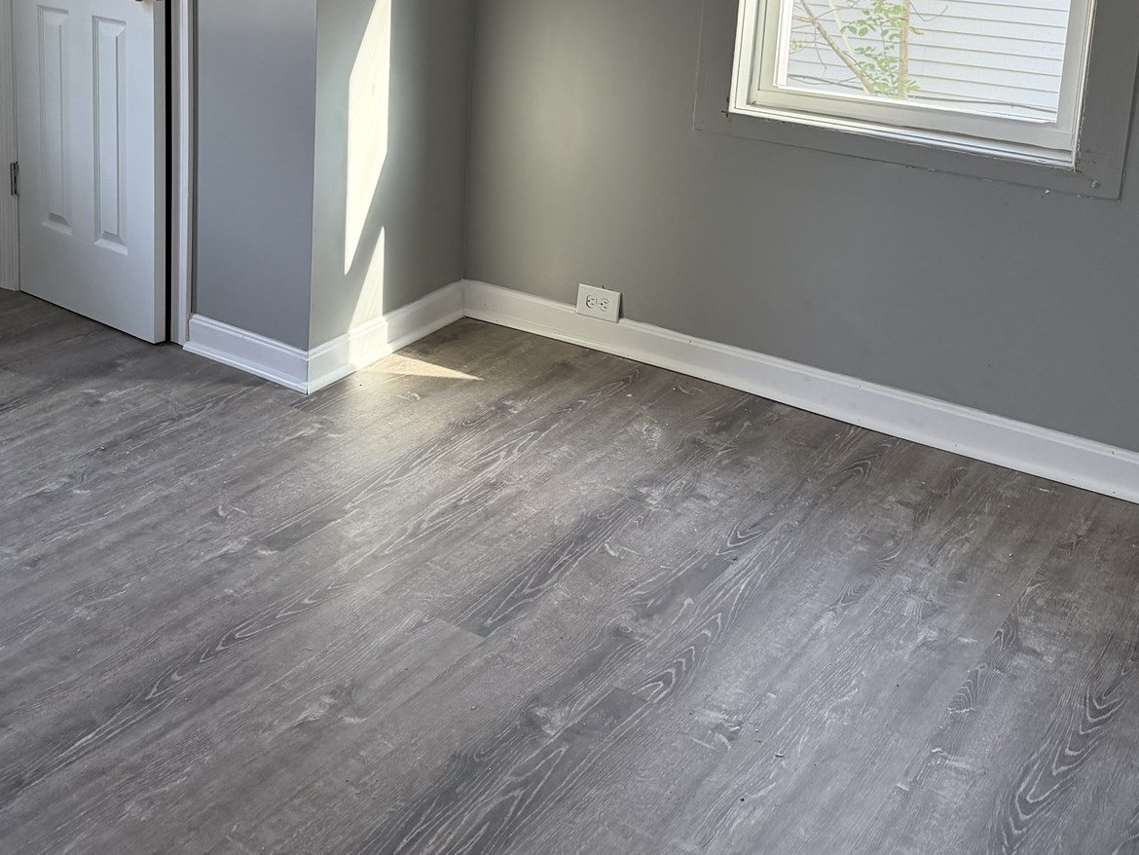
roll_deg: -1.7
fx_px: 1382
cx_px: 493
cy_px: 119
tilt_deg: -9.8
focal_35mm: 42
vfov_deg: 32.9
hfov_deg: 44.7
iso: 200
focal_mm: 6.76
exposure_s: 1/203
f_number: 1.78
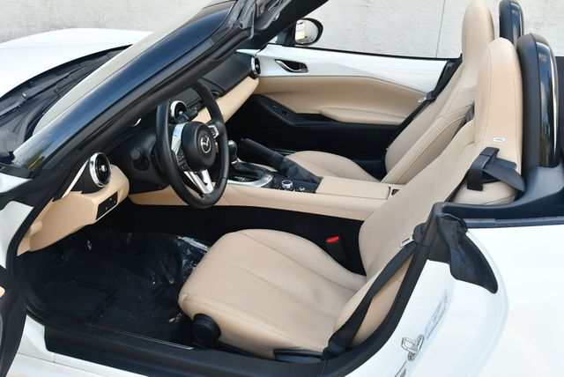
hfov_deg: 53.1
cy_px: 188
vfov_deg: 36.9
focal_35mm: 36
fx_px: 564
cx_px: 282
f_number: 5
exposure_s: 1/250
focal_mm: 18
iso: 400
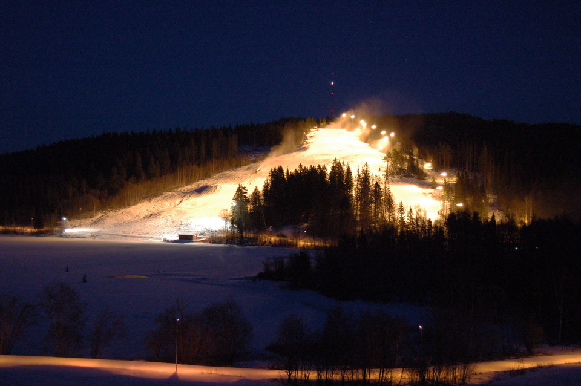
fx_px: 919
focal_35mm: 57
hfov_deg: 35.1
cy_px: 193
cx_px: 290
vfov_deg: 23.7
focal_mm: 38
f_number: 4.8
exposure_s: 1/5
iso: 1600
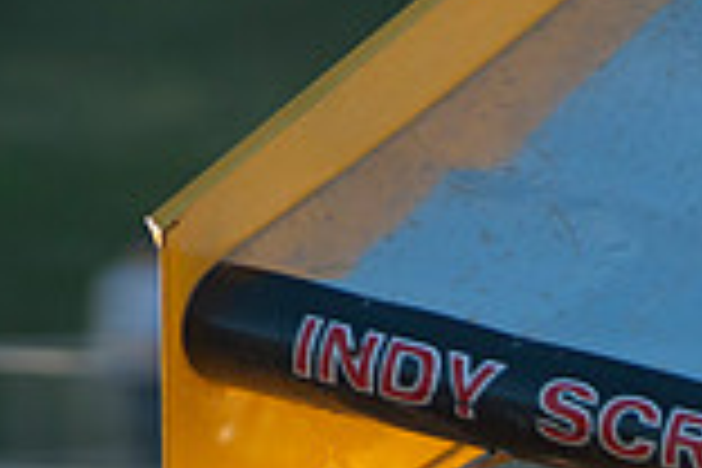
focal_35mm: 1117
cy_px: 806
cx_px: 711
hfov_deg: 1.8
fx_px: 21780
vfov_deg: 1.2
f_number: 4
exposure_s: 1/500
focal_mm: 200
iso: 100
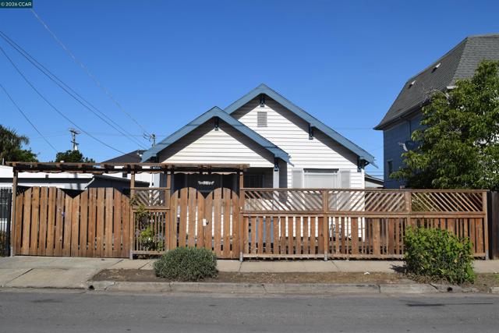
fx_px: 499
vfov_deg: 36.9
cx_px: 250
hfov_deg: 53.1
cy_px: 166
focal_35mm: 36
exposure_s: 1/640
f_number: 13
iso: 200
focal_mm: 24
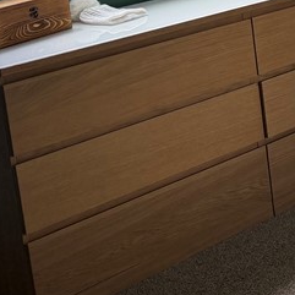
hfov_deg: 16.0
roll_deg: +3.6
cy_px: -64
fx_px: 868
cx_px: 551
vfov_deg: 18.3
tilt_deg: -7.0
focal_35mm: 90
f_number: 1.78
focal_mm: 6.76
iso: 160
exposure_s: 1/163
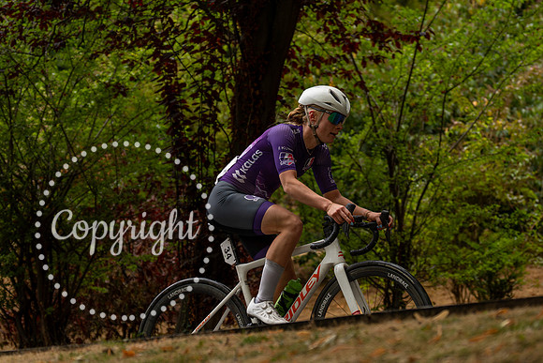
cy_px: 231
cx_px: 295
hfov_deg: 17.9
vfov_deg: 12.0
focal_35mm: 114
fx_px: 1719
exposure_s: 1/1000
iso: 400
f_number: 2.8
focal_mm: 70
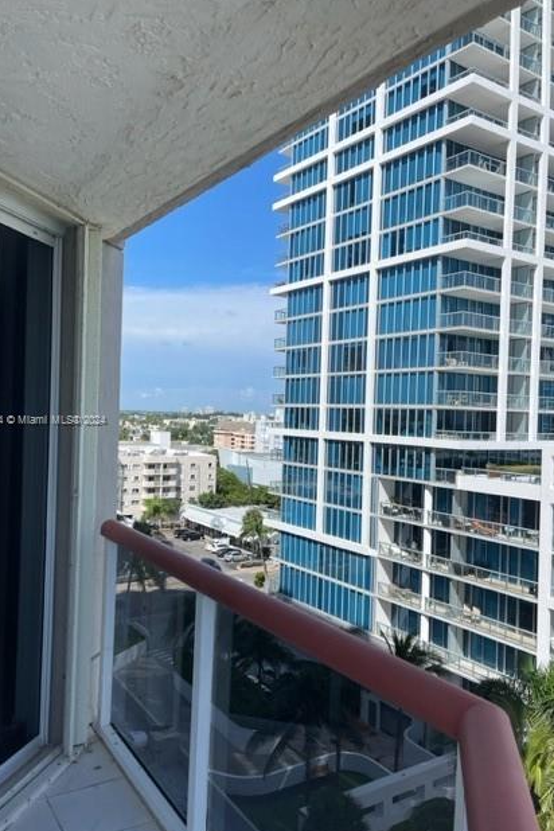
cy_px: 421
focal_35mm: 28
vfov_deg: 65.5
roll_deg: -2.0
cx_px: 274
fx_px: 646
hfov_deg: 46.4
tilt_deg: -0.7
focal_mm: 5.1
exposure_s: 1/4525
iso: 32
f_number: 1.6
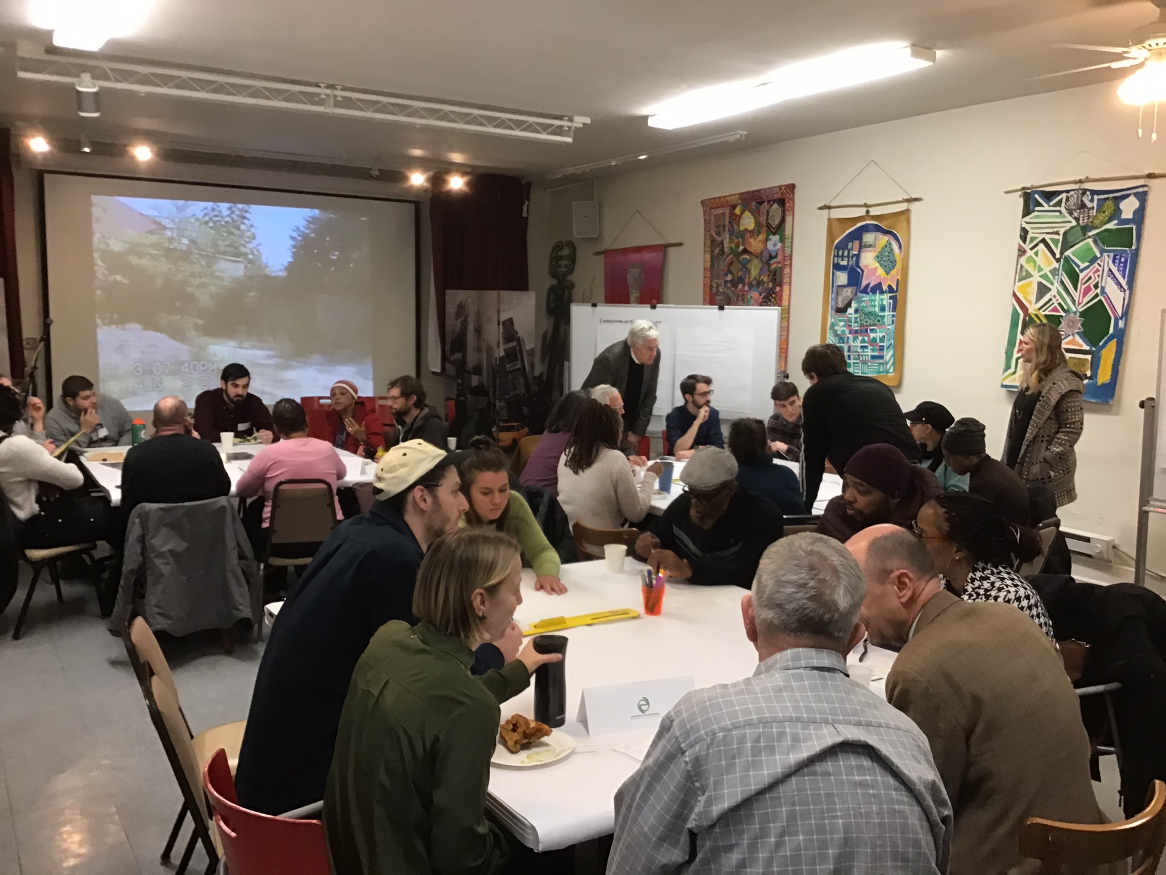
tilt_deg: -5.6
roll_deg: -0.8
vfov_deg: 45.4
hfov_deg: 58.4
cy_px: 438
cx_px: 583
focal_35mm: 31
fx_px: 1044
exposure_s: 1/30
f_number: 2.4
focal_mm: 3.3
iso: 100
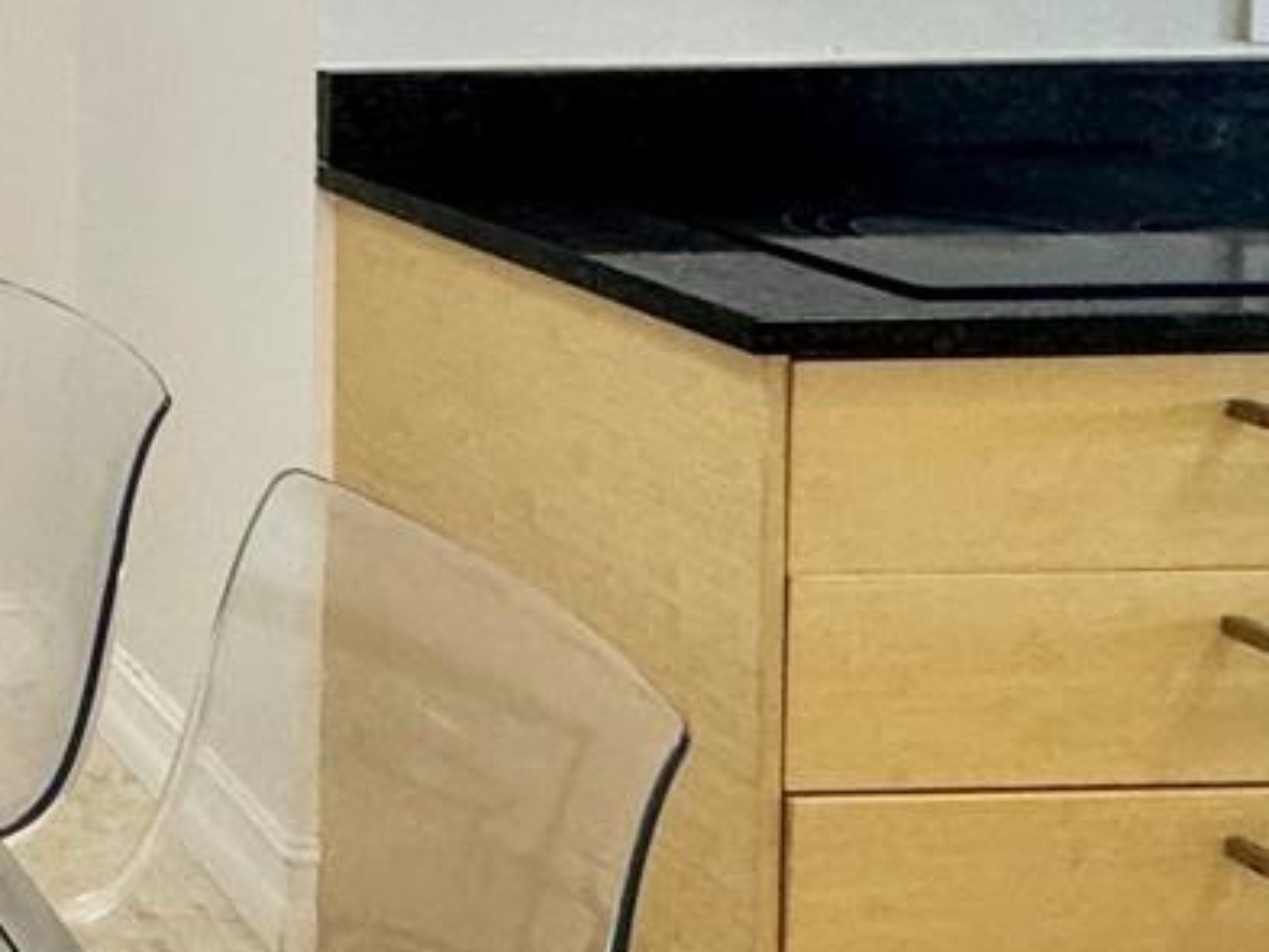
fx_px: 2090
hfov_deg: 24.3
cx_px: -746
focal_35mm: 57
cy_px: -136
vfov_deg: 23.8
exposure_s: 1/60
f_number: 2.2
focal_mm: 2.22
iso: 200
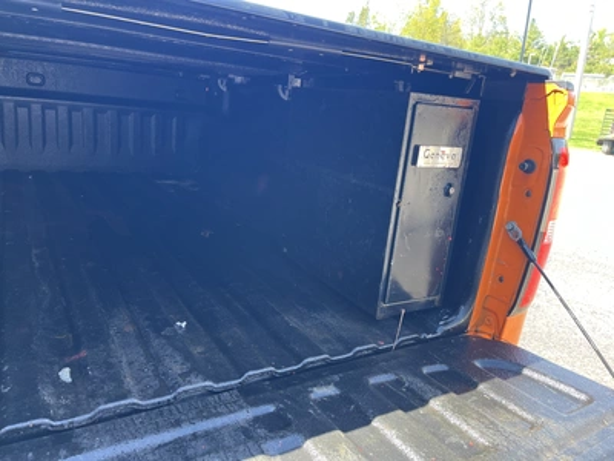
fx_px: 461
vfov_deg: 53.1
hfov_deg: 67.3
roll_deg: -2.9
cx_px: 307
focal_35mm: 26
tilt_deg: -13.3
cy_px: 230
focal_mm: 5.1
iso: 80
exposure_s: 1/121
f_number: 1.6
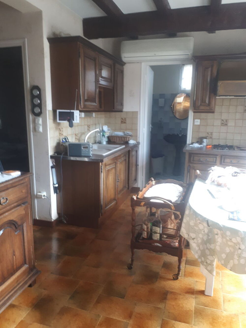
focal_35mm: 27
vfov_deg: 65.3
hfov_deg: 51.4
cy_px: 164
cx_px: 123
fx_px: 256
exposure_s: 1/25
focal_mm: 3.6
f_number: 1.9
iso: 160
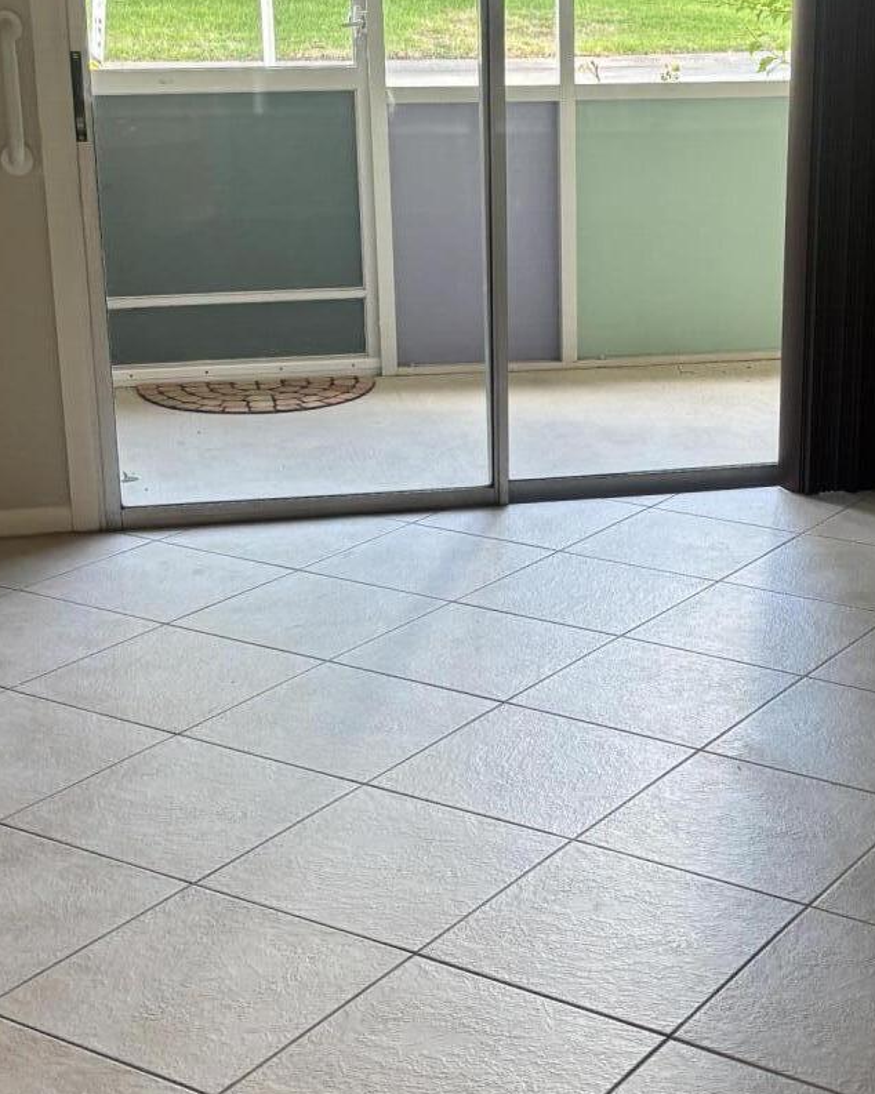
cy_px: 526
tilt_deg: -17.0
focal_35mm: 64
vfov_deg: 29.6
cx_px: 603
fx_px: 2073
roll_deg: -0.8
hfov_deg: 23.7
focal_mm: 5.96
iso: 100
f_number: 1.6
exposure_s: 1/60
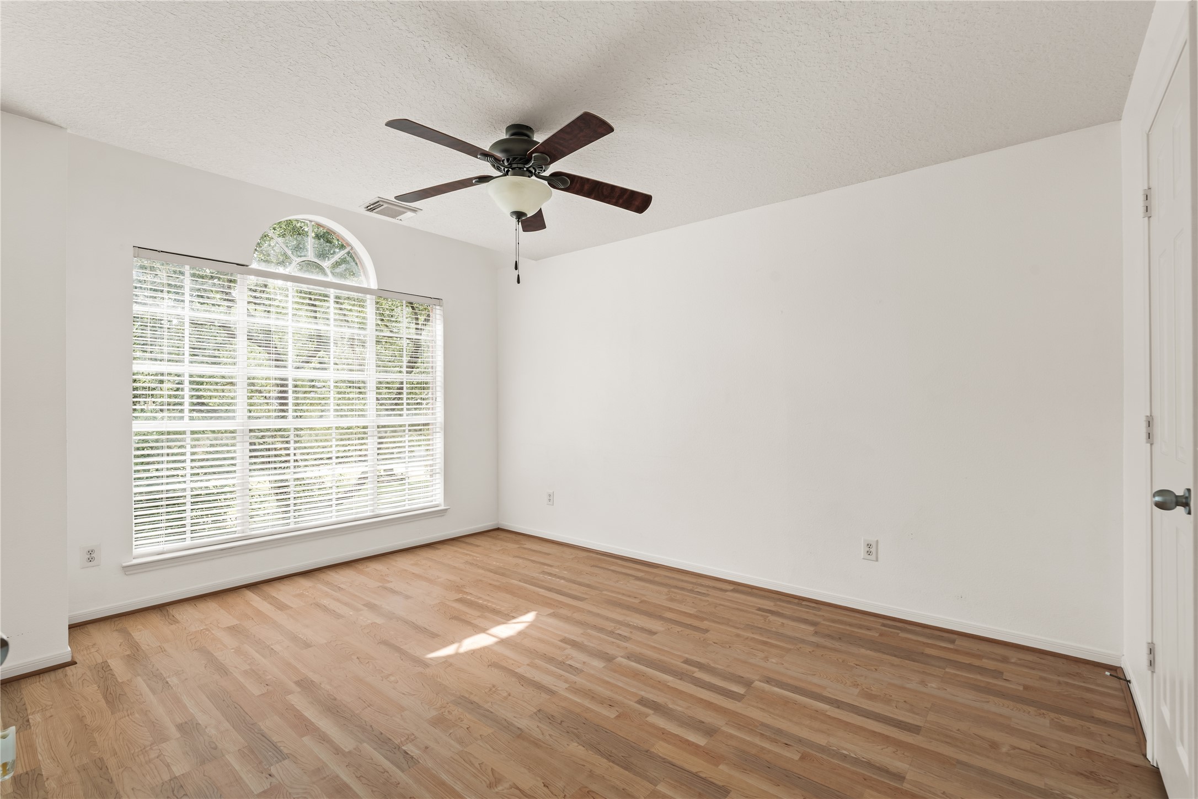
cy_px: 400
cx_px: 599
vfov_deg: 73.7
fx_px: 532
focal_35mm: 16
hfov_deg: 96.7
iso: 200
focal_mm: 16
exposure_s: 1/2.5
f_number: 9
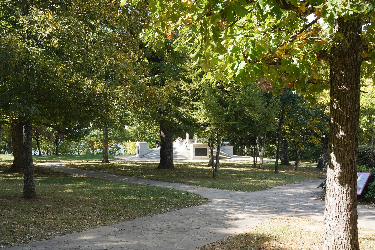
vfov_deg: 29.9
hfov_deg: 43.6
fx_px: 469
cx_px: 188
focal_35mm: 45
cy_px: 125
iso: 800
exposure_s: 1/200
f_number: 13
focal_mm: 45
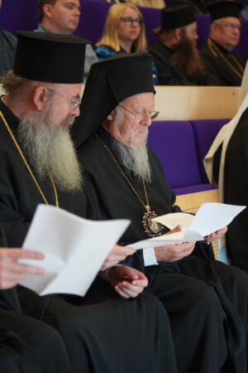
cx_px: 124
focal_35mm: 85
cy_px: 186
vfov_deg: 23.9
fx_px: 878
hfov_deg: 16.1
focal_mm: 85
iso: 3200
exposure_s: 1/160
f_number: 4
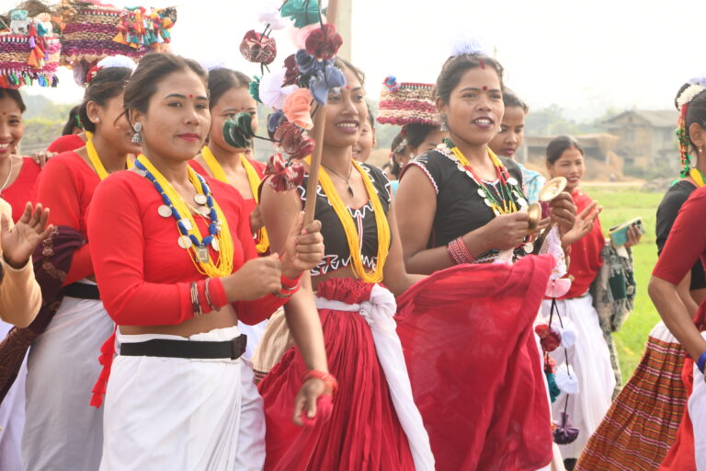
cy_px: 236
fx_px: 1824
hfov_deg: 21.9
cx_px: 353
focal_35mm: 93
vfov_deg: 14.7
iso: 500
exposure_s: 1/160
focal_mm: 62
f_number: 5.6
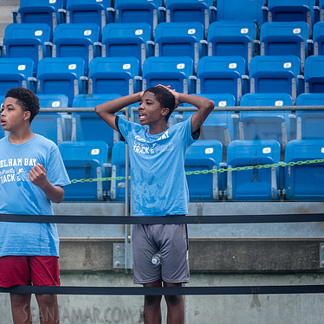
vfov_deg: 6.6
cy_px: 164
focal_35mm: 264
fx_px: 2796
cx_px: 138
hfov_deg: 6.6
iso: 160
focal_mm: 145
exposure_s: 1/500
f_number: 5
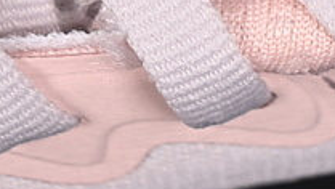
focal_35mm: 406
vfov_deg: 3.0
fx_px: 3610
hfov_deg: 5.3
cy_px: -338
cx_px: 324
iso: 160
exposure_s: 1/80
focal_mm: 50
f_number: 7.1
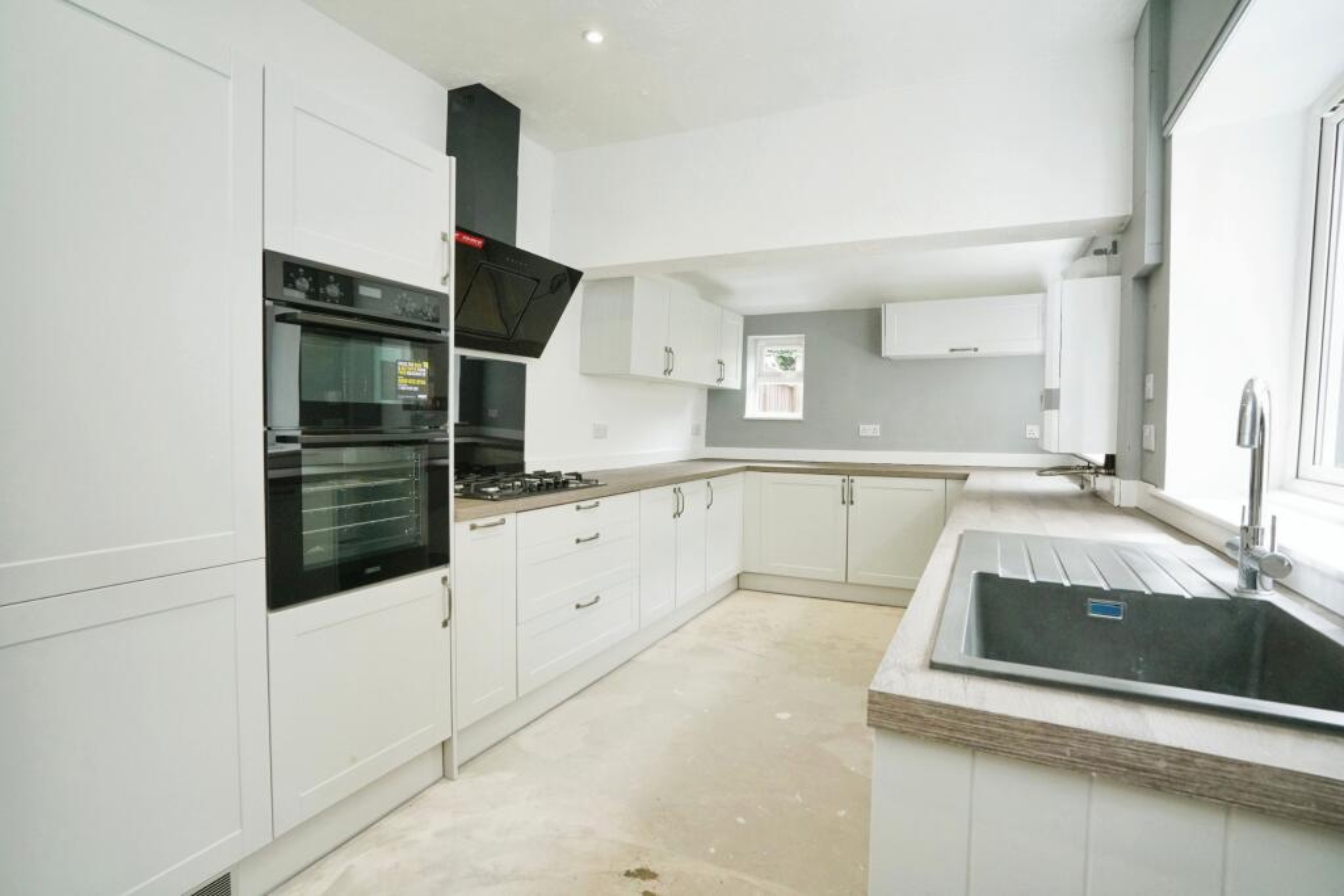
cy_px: 448
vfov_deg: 73.8
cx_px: 672
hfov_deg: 96.7
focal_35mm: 16
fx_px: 597
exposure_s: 1/125
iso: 2000
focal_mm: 16
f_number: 10
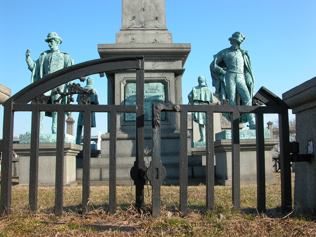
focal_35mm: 35
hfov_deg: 52.6
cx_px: 158
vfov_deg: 40.7
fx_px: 320
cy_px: 118
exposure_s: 1/231
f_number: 5.6
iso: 100
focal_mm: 8.9
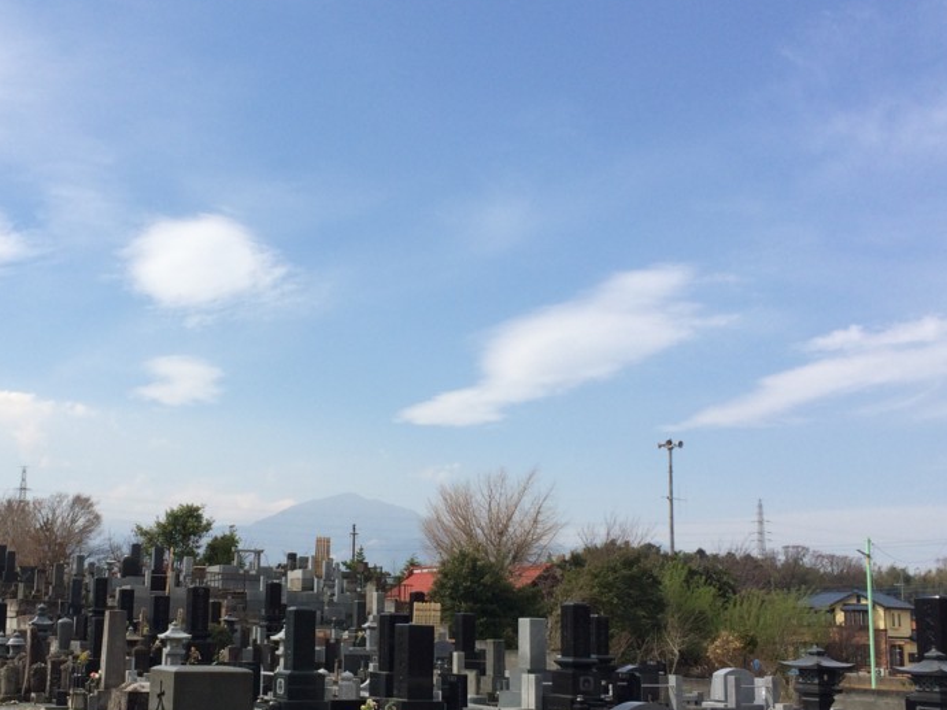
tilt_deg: +7.3
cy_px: 440
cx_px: 367
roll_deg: -0.1
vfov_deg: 33.4
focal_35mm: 43
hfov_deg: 43.6
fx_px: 1176
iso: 32
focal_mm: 4.15
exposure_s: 1/3165
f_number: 2.2
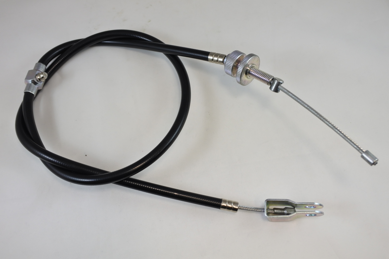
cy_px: 130
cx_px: 194
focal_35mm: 32
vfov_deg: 41.1
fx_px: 346
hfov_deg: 58.7
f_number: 3.8
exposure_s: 1/250
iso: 360
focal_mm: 12.1
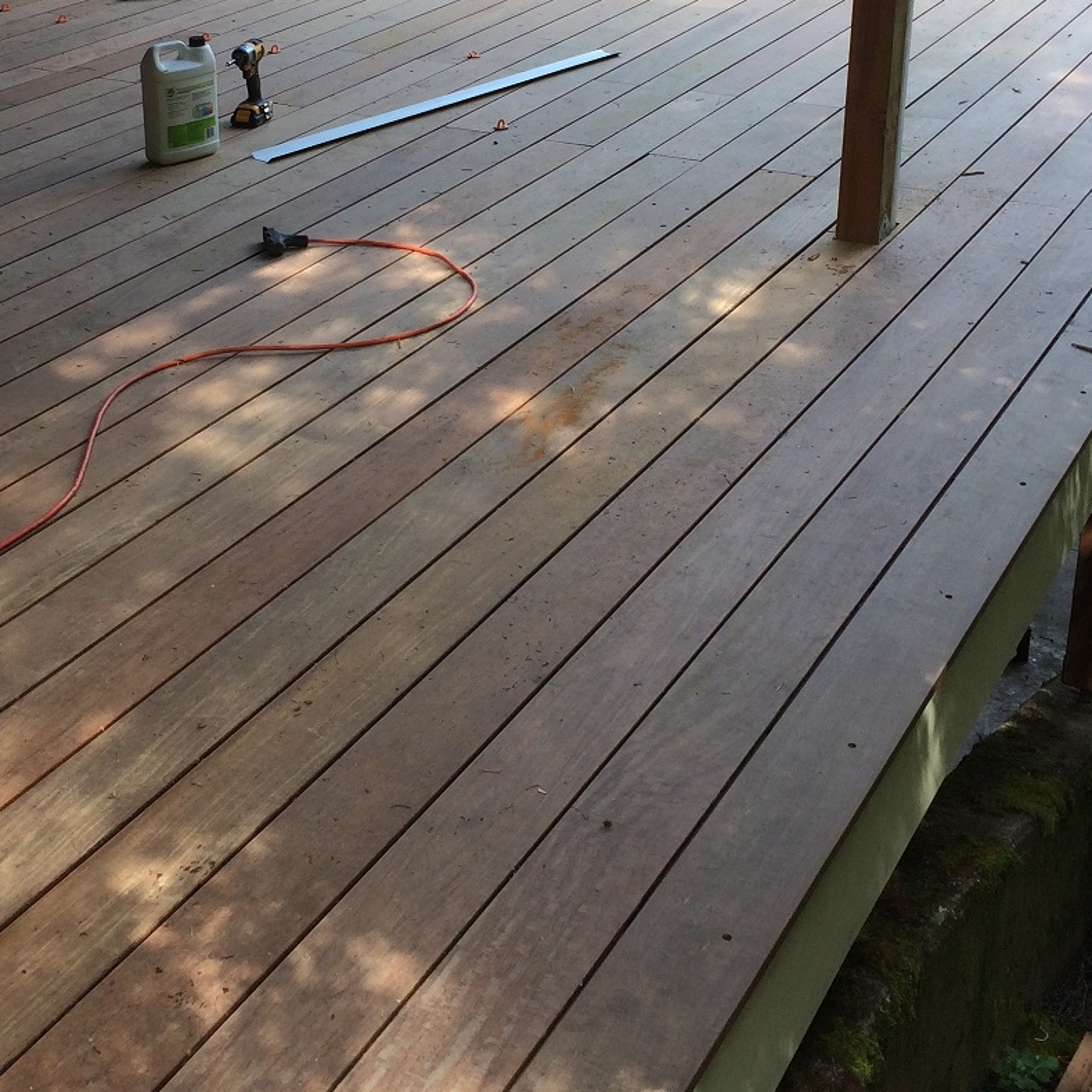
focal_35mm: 53
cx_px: 400
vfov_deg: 31.6
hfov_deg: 32.0
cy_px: 270
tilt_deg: -21.3
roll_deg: -0.1
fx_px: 1892
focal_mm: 4.15
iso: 32
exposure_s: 1/466
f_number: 2.2
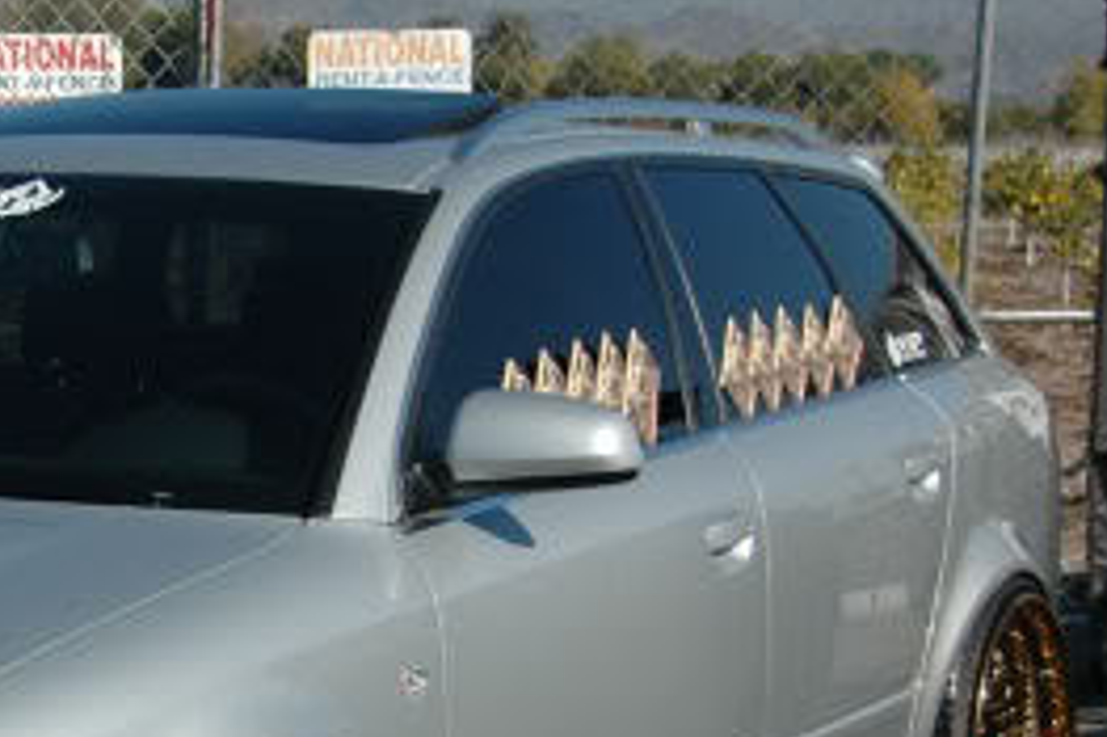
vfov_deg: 10.3
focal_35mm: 132
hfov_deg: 15.2
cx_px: -105
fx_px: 4056
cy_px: 729
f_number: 4.5
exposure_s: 1/2000
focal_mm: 32
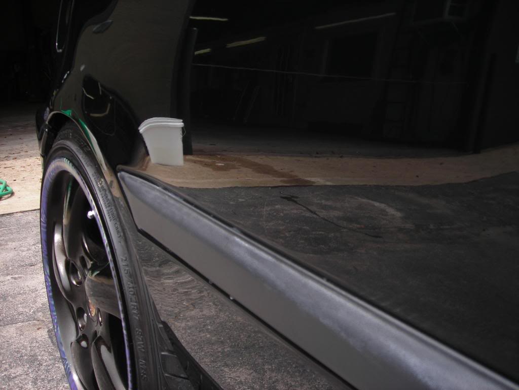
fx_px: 570
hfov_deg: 49.0
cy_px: 195
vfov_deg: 37.7
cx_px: 260
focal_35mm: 38
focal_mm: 6.3
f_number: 3.2
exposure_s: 1/254
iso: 50
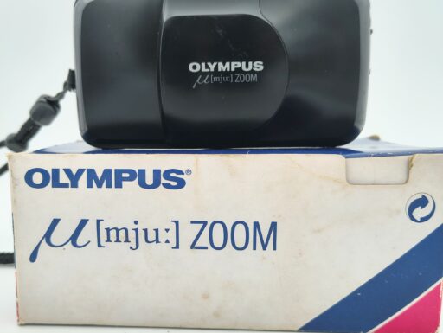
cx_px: 222
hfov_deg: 71.5
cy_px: 166
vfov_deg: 56.9
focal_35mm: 24
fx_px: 307
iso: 100
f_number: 1.8
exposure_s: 1/347
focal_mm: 5.56
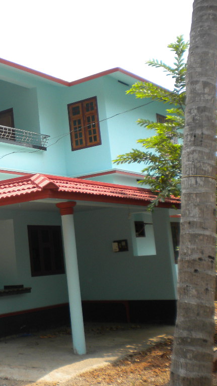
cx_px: -20
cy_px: 193
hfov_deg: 22.2
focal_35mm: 51
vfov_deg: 40.6
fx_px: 522
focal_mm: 6.3
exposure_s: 1/300
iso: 113
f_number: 4.6
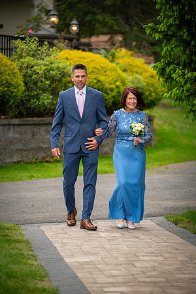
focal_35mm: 175
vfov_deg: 11.7
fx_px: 1429
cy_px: 147
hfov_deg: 7.8
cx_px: 98
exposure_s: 1/320
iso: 100
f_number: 2.8
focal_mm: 175
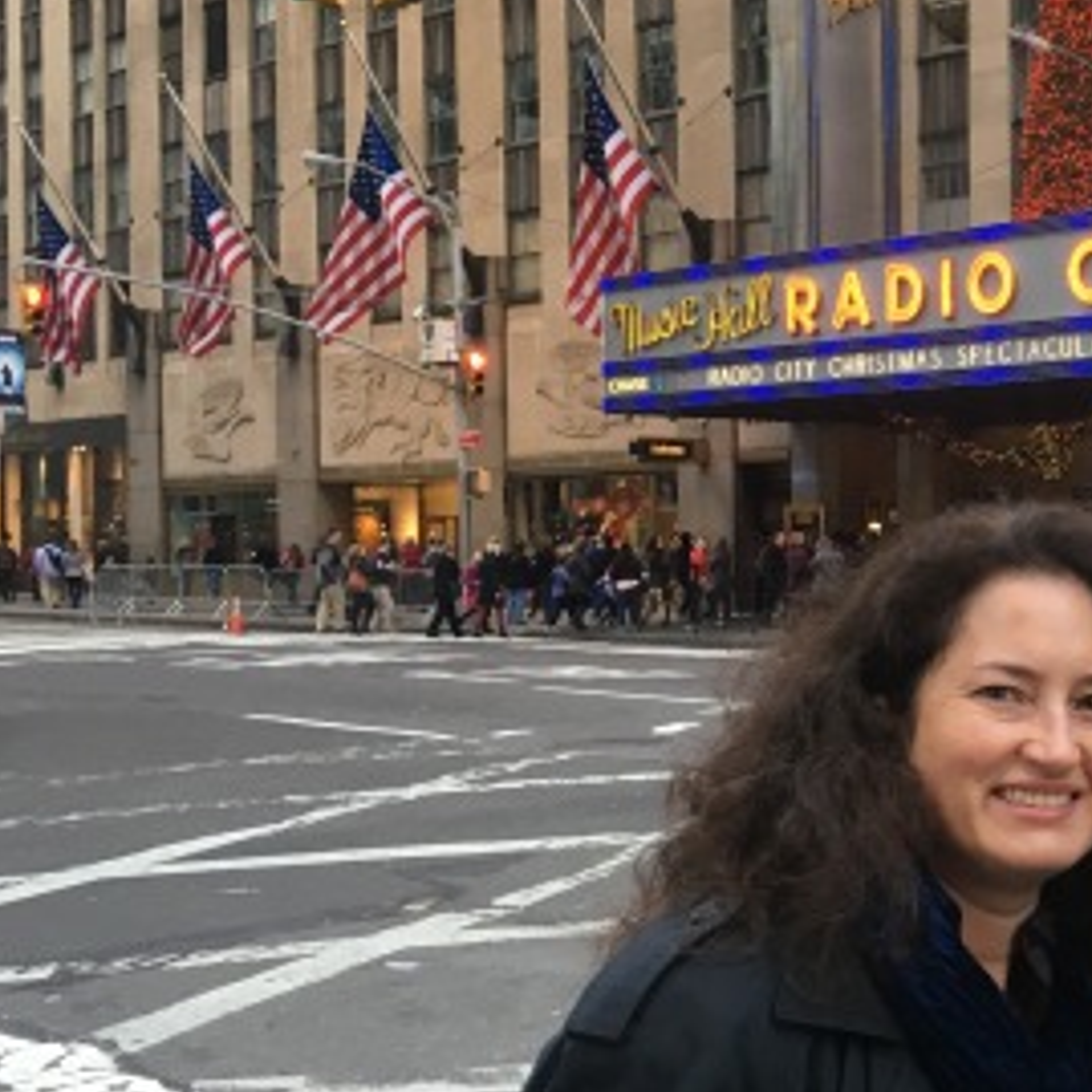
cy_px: 548
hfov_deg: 26.0
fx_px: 2177
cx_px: 1202
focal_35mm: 61
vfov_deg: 28.2
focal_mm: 4.15
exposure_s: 1/30
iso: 32
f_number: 2.2
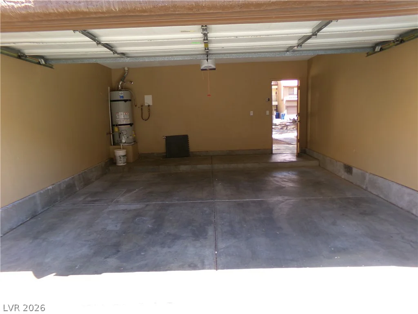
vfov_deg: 56.8
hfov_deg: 71.6
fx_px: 290
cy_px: 157
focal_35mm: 24
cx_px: 209
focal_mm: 4.3
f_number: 3.7
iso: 100
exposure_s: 1/70
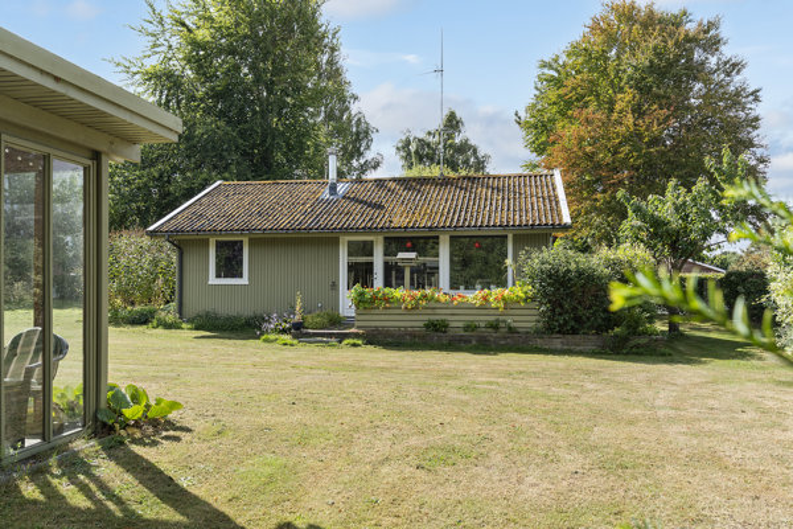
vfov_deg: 46.4
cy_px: 264
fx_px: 617
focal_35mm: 28
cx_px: 396
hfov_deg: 65.5
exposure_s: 1/160
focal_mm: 28
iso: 200
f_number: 8
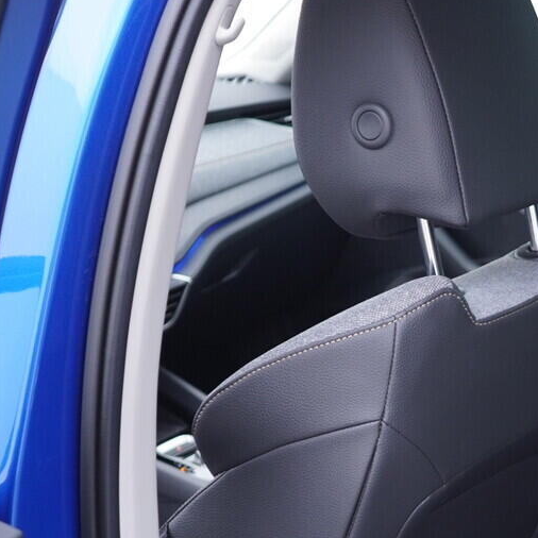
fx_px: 1530
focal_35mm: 87
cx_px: 660
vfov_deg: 19.6
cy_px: 471
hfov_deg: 18.8
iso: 250
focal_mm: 24
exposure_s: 1/40
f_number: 2.8
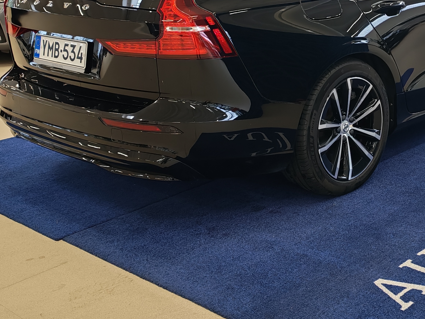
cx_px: 306
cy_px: 64
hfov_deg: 31.7
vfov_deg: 24.0
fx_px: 737
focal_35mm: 60
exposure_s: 1/100
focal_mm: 6.12
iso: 120
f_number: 1.9
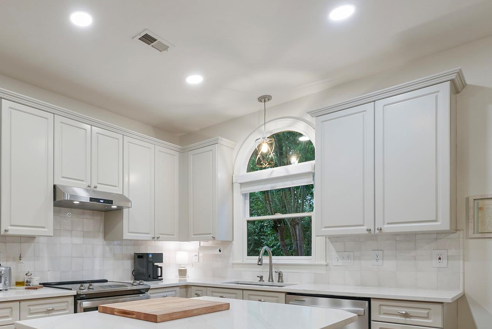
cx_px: 141
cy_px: 251
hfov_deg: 66.3
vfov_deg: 47.5
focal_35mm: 26
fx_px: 355
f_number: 9
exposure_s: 1/1.25
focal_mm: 16
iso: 100
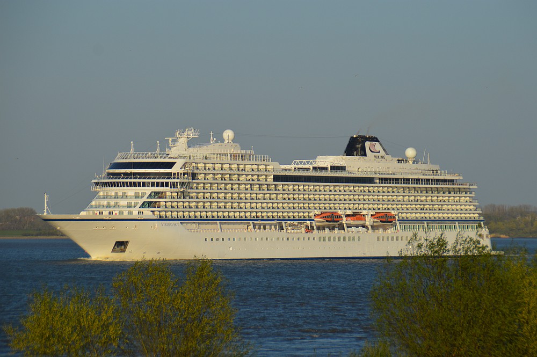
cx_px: 268
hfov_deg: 11.4
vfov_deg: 7.6
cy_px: 178
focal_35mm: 180
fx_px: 2683
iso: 100
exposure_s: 1/640
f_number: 6.3
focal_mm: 120
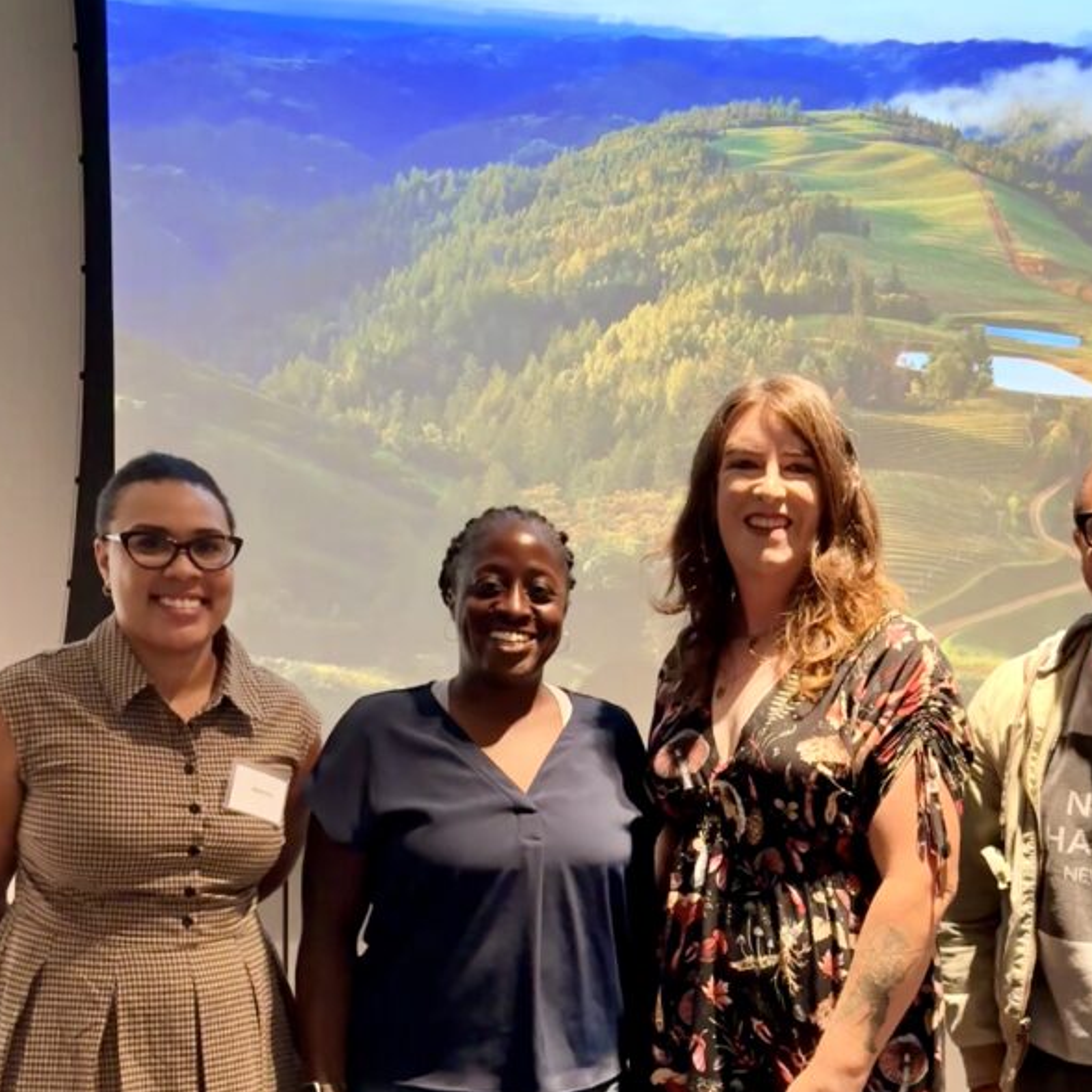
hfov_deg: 41.7
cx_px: 637
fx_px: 1428
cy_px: 845
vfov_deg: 40.4
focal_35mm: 40
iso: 400
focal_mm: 5.96
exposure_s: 1/60
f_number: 1.6
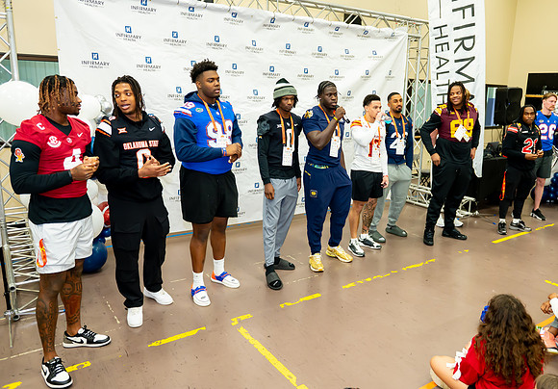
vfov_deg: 47.9
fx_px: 438
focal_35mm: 28
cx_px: 319
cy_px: 186
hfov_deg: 64.7
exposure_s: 1/200
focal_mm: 24
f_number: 2.8
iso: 1600
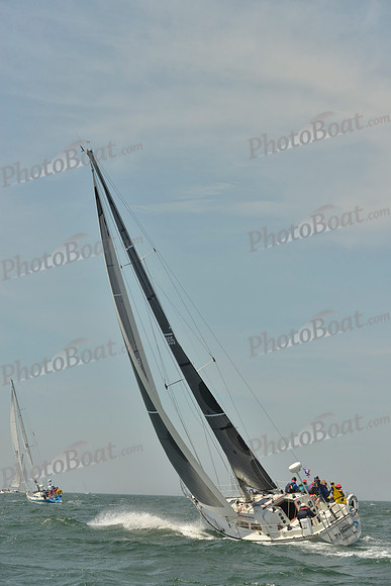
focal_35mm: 70
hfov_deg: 19.5
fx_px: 1140
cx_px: 196
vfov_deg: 28.8
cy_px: 293
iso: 200
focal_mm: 70
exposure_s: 1/1250
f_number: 8
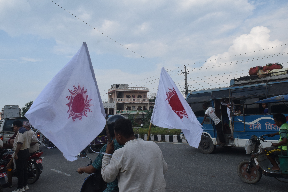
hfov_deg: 67.4
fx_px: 216
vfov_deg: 48.0
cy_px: 96
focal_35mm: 27
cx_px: 144
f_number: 16
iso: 800
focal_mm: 18
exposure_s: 1/1000
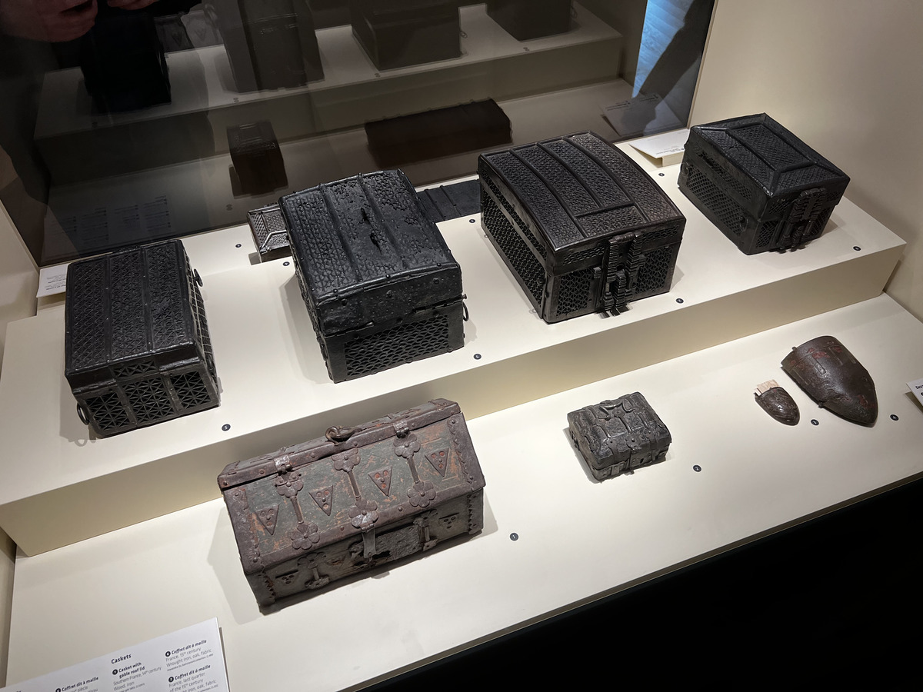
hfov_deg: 67.3
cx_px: 462
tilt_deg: -45.8
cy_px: 346
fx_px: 693
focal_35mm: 26
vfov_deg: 53.1
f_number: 1.5
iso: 125
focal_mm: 5.7
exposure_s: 1/100
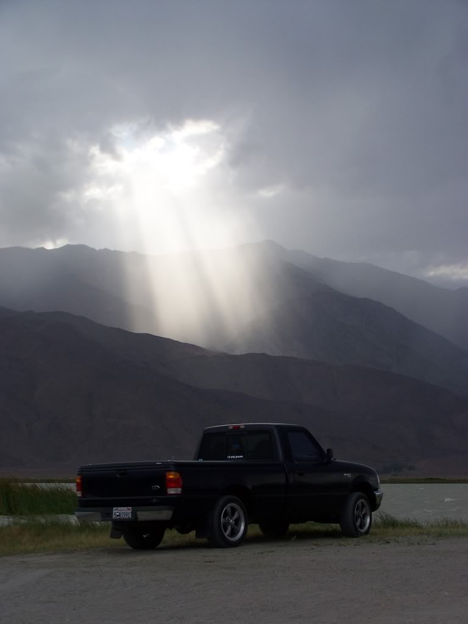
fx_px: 1244
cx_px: 234
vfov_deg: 28.2
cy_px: 312
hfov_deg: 21.3
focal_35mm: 69
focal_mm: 11.5
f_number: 3.2
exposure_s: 1/750
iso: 80
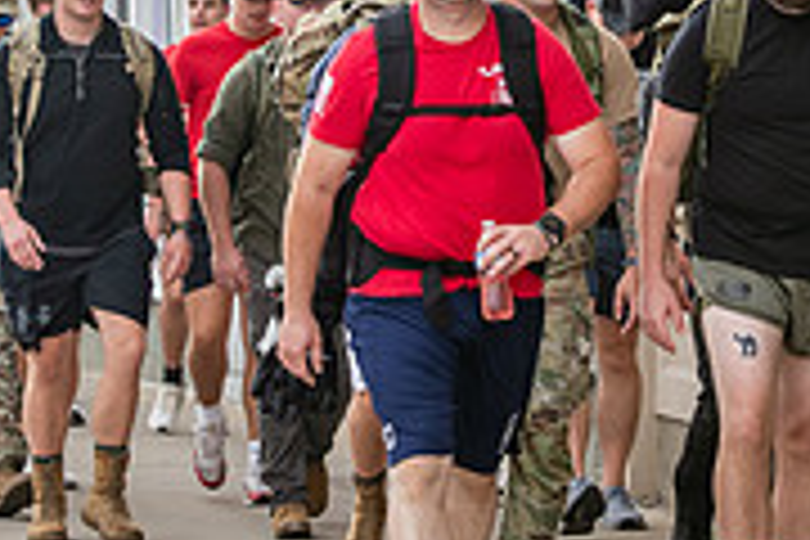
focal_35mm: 252
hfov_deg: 8.2
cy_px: -11
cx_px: 540
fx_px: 5670
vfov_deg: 5.4
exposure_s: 1/320
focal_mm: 78
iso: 400
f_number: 5.6
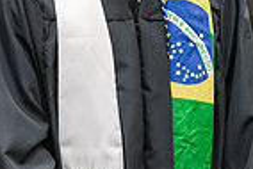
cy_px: -58
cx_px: 86
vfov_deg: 2.4
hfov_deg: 3.6
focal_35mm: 570
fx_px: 4010
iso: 2500
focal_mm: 140
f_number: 3.2
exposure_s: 1/200
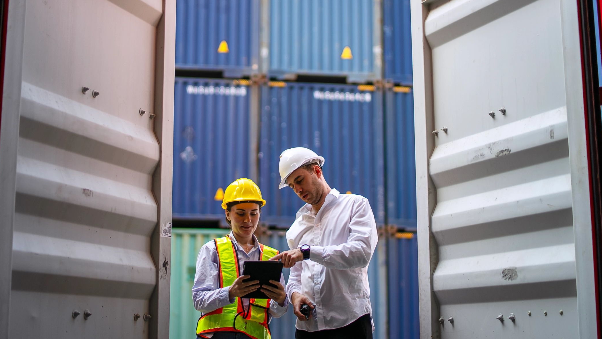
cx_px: 298
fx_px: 846
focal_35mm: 53
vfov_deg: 22.6
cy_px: 175
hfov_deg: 39.2
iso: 100
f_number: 1.4
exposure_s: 1/1600
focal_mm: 50
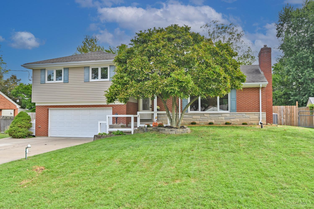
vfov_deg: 45.0
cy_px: 104
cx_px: 157
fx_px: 253
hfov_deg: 63.7
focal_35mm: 29
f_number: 6.3
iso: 100
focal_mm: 29
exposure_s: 1/320
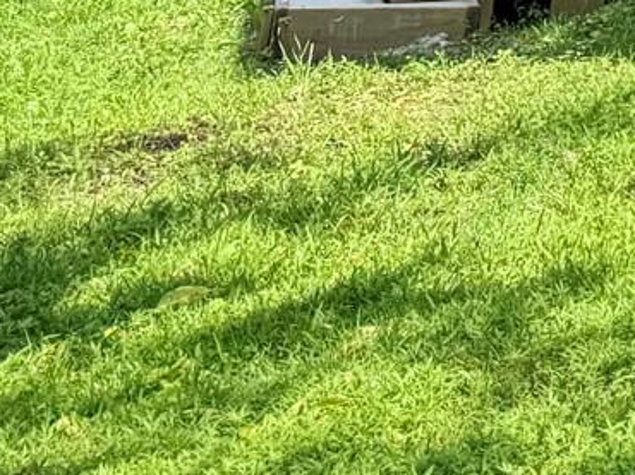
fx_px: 2438
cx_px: 1725
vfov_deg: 9.6
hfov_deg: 11.2
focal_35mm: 133
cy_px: -755
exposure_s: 1/1524
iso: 80
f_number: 1.78
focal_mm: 6.76
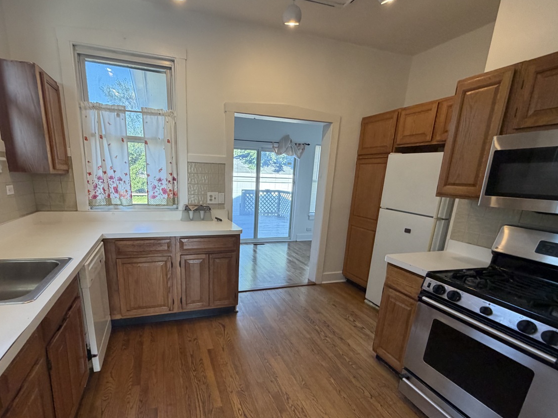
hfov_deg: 87.5
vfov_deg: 70.7
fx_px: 290
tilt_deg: -18.3
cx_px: 253
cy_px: 254
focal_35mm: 18
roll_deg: -1.2
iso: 320
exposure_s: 1/120
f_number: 2.2
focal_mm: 2.22
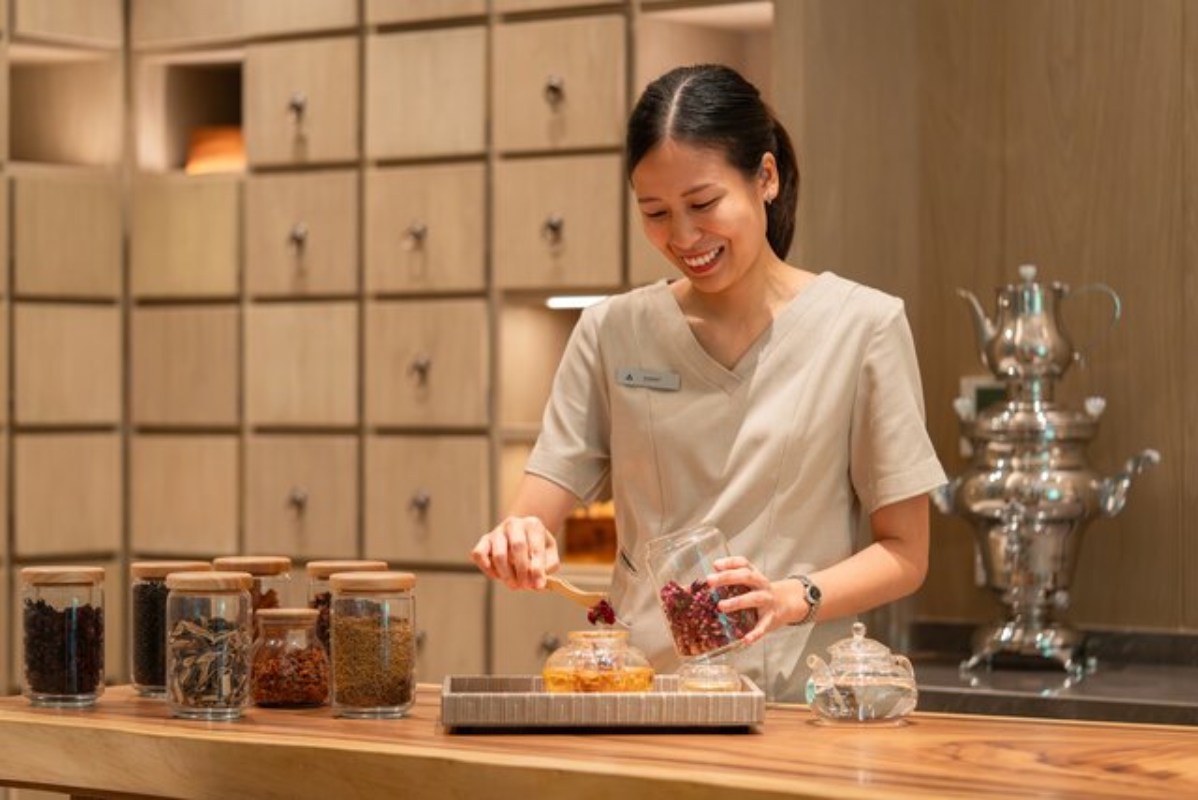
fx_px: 2995
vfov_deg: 15.2
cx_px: 599
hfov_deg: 22.6
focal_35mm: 90
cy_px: 400
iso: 2500
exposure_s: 1/200
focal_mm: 90
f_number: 2.8
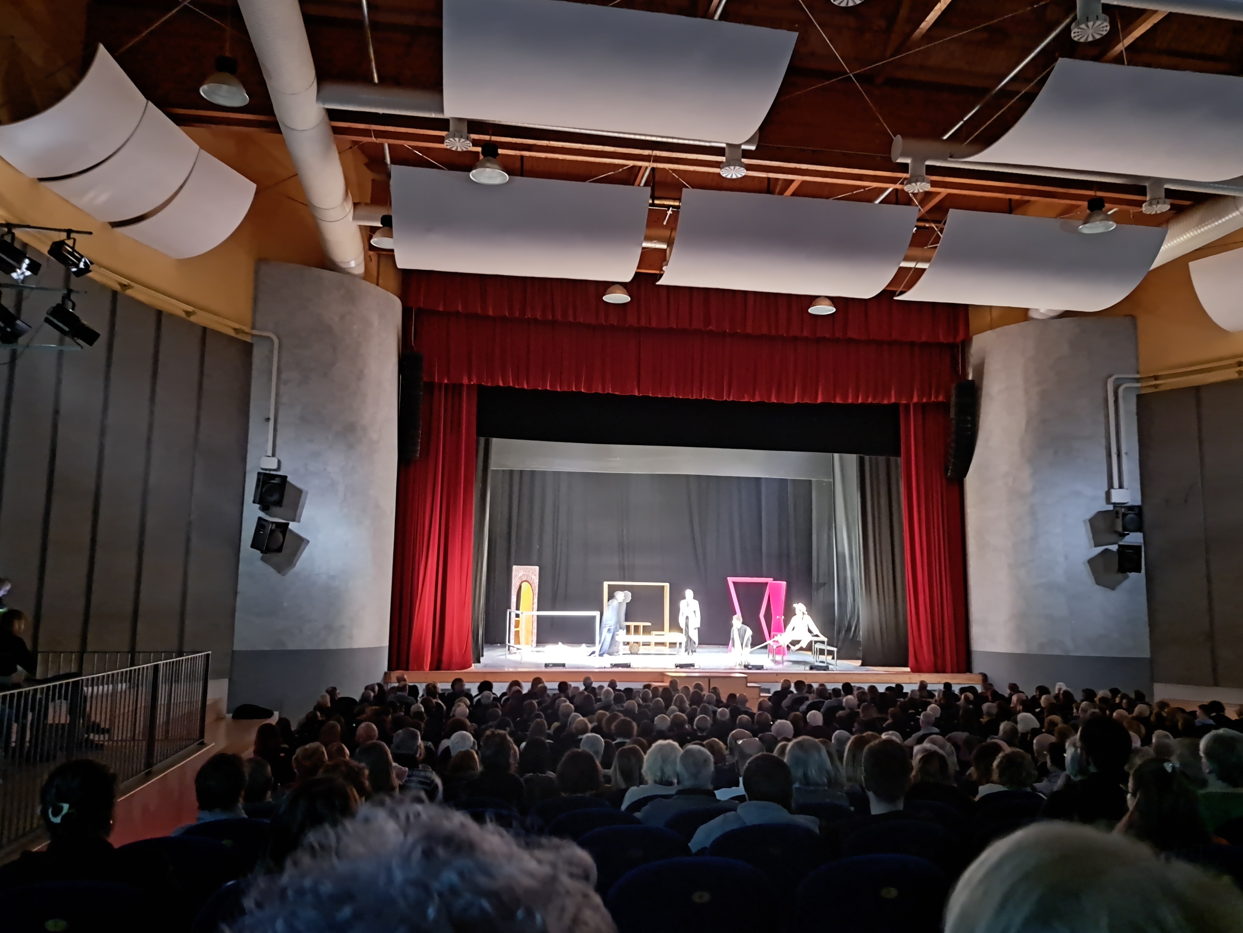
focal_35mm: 24
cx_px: 622
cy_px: 466
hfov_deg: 71.6
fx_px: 862
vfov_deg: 56.8
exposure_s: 1/4
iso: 3200
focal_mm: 5.23
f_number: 1.8
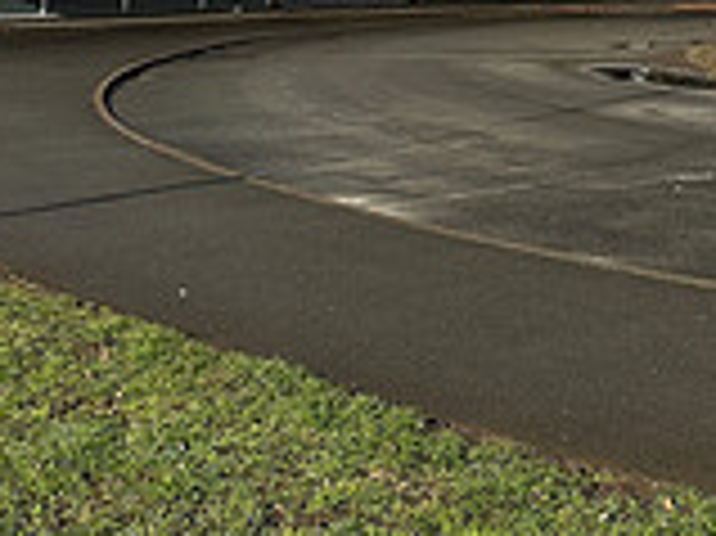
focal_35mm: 68
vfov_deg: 18.4
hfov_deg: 28.6
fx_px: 1405
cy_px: -338
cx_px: 335
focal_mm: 6.86
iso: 80
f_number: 1.78
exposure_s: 1/6211
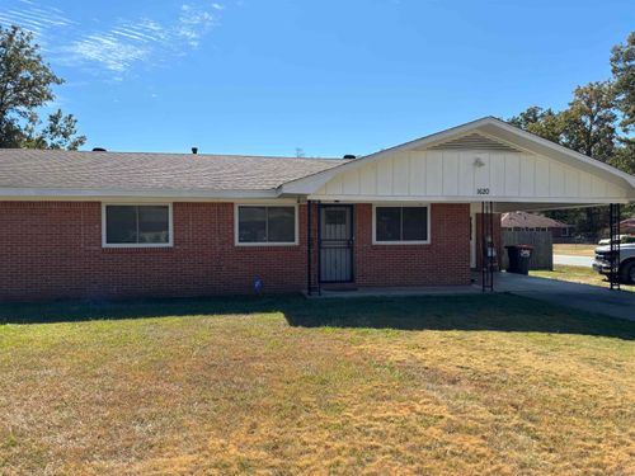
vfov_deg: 53.1
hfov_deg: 67.3
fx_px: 477
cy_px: 238
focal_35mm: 26
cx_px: 318
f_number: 1.6
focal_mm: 5.96
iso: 50
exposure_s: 1/3106
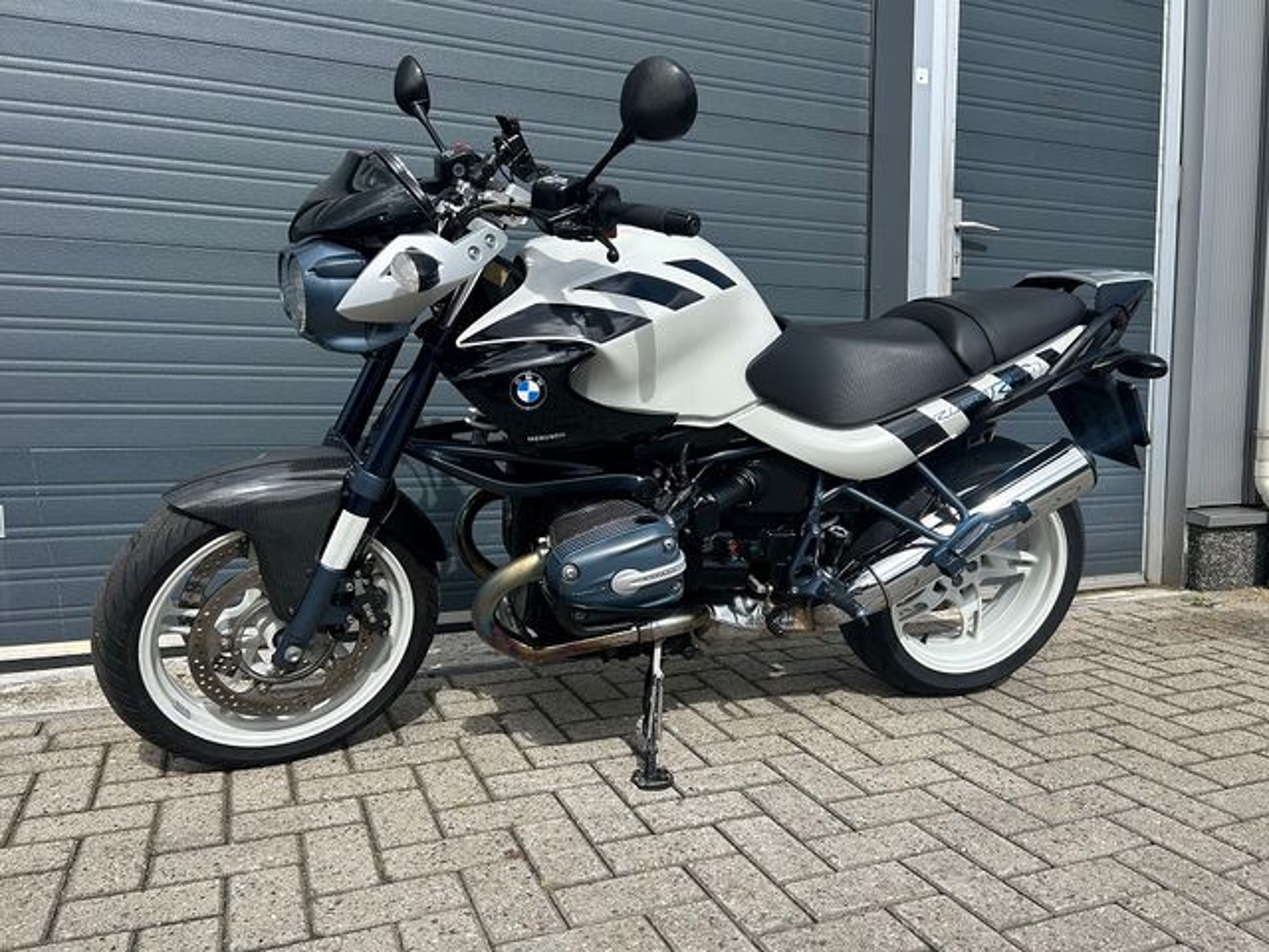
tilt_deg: -5.0
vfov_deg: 53.1
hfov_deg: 67.3
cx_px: 634
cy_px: 476
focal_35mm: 26
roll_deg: -0.2
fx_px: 953
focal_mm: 5.7
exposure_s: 1/2513
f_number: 1.5
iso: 50
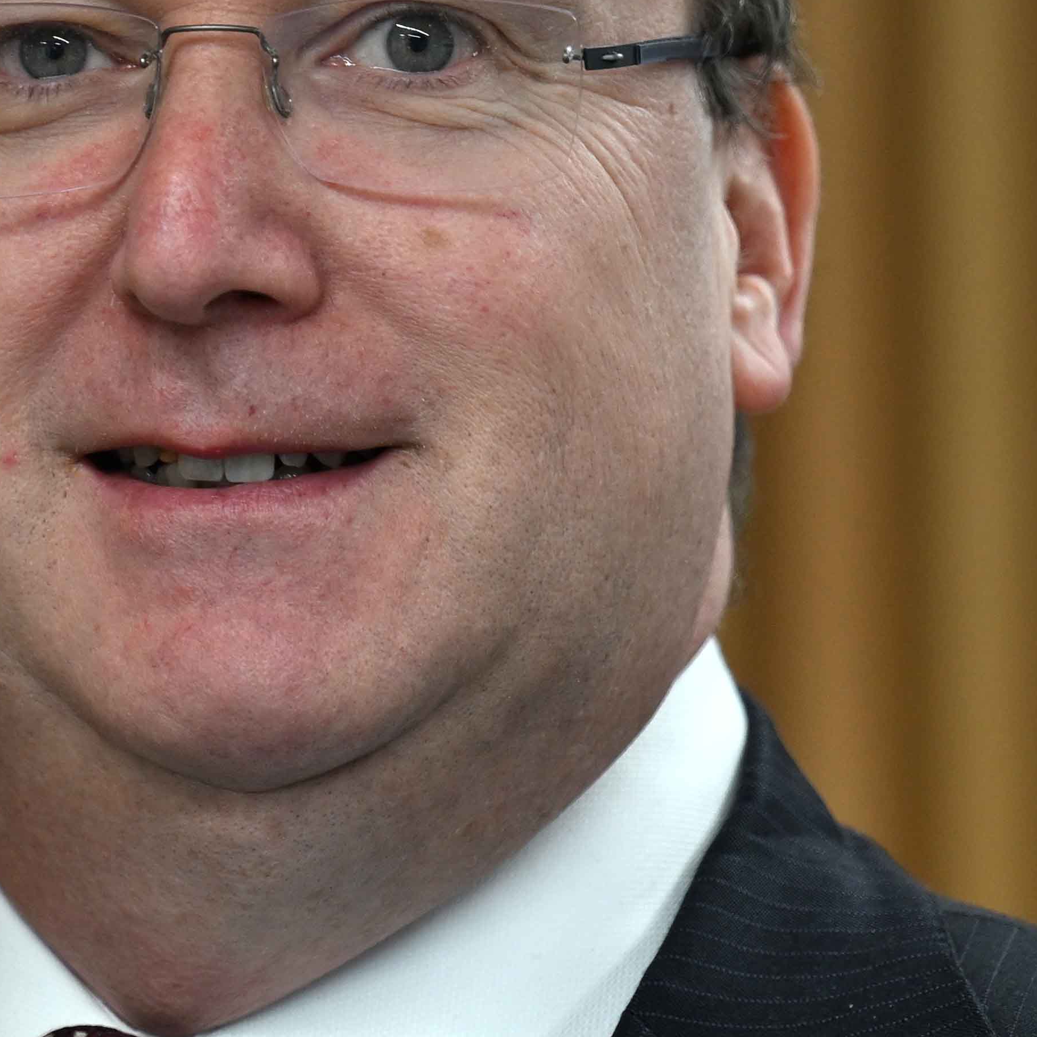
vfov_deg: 2.9
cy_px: 413
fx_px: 20234
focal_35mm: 597
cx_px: 220
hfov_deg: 2.9
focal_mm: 155
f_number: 2.8
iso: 500
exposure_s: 1/200
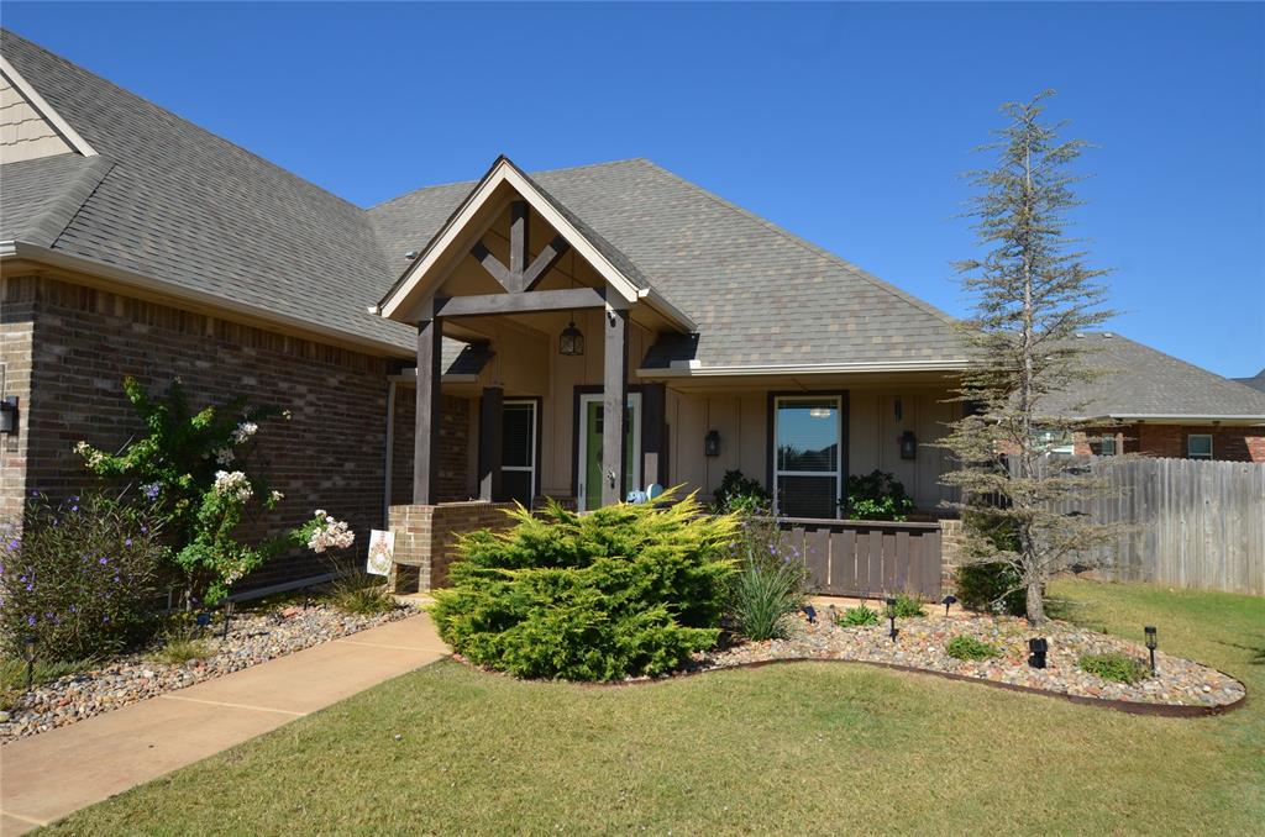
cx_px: 632
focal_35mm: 22
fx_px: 789
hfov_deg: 77.4
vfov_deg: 55.9
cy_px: 418
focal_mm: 15
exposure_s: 1/250
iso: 100
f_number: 8
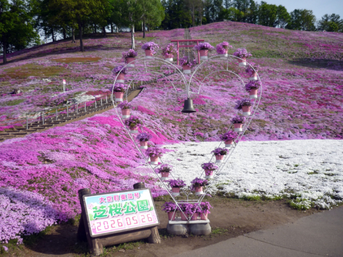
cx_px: 172
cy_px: 128
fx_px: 327
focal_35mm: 33
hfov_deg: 55.4
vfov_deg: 42.9
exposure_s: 1/200
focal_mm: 5.5
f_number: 8
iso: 100
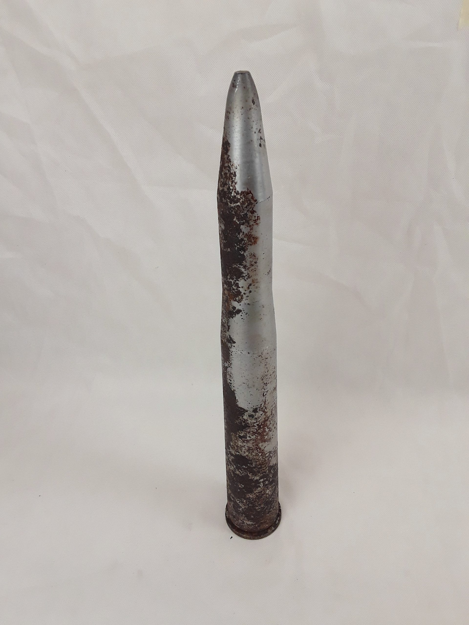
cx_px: 234
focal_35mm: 27
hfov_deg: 51.4
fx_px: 488
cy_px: 312
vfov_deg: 65.3
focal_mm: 2.91
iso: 50
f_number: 1.9
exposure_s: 1/100
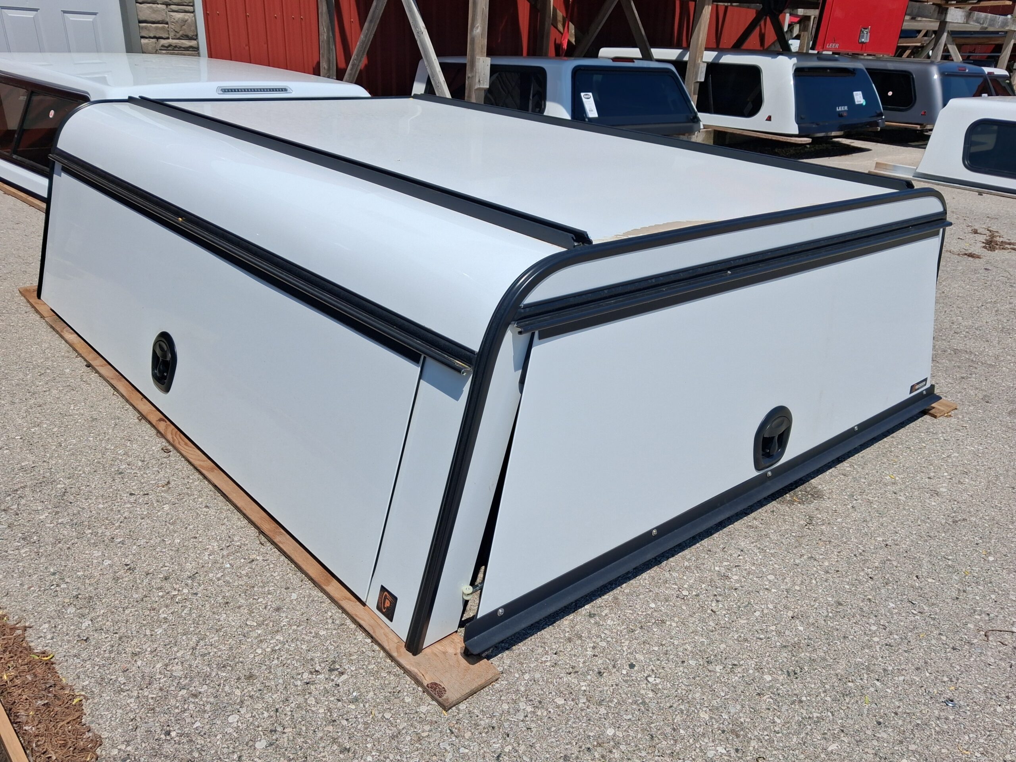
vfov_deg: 51.4
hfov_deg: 65.3
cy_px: 381
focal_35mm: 27
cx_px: 508
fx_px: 792
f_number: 1.8
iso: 25
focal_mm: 4
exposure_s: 1/1318
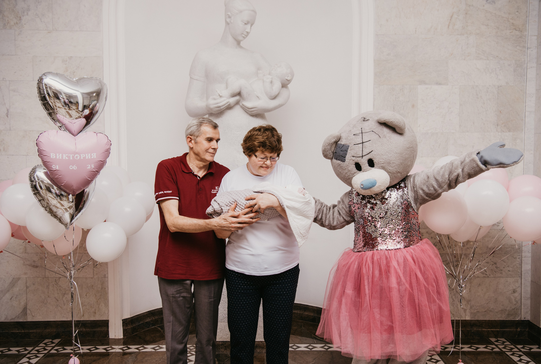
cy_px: 180
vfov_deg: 35.9
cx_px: 276
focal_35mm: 37
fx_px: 562
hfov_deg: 51.4
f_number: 4
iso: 320
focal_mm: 35
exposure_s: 1/160
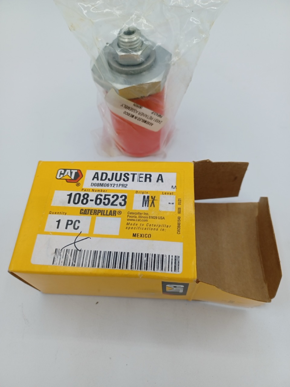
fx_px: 279
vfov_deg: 69.4
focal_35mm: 25
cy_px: 194
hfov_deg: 54.9
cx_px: 145
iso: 32
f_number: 1.8
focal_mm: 4.6
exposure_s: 1/130
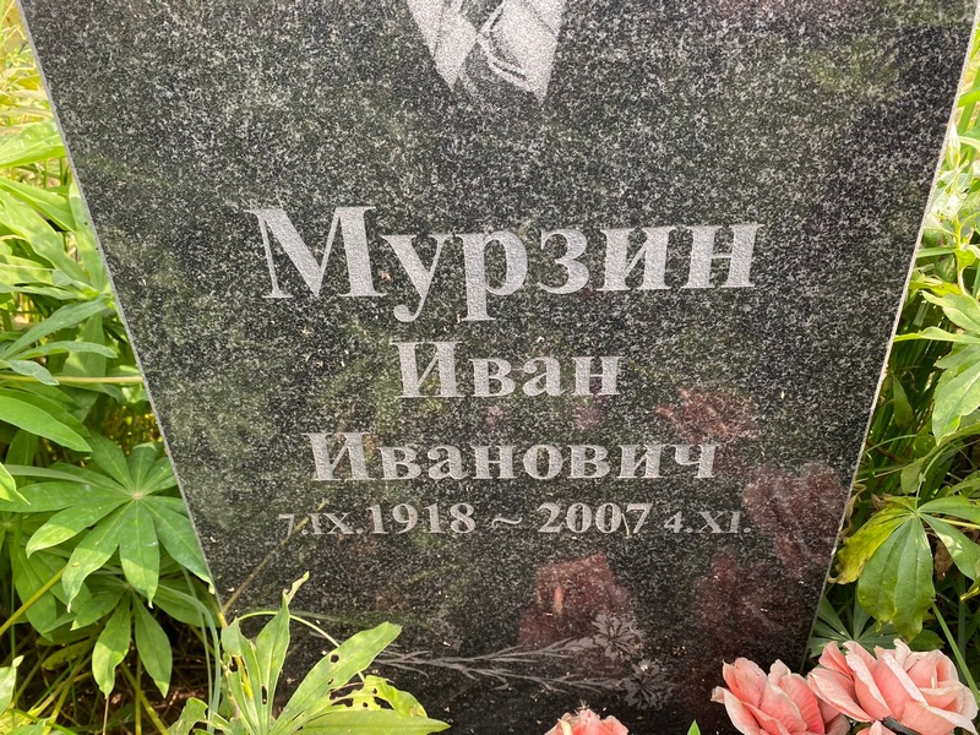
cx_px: 490
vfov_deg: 53.1
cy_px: 368
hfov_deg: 67.3
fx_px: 736
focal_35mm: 26
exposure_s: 1/121
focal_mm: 4.25
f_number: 1.8
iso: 32
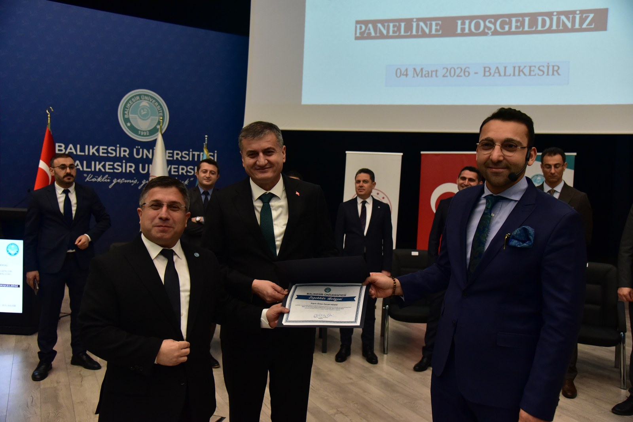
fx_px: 545
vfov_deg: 42.3
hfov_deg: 60.3
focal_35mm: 31
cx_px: 316
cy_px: 211
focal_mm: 31
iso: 3200
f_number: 4
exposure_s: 1/320
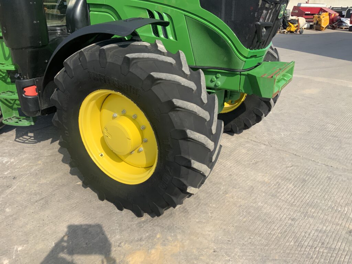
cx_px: 176
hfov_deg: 61.7
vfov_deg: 48.2
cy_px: 132
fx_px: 295
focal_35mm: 29
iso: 16
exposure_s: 1/1912
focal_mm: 3
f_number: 1.8
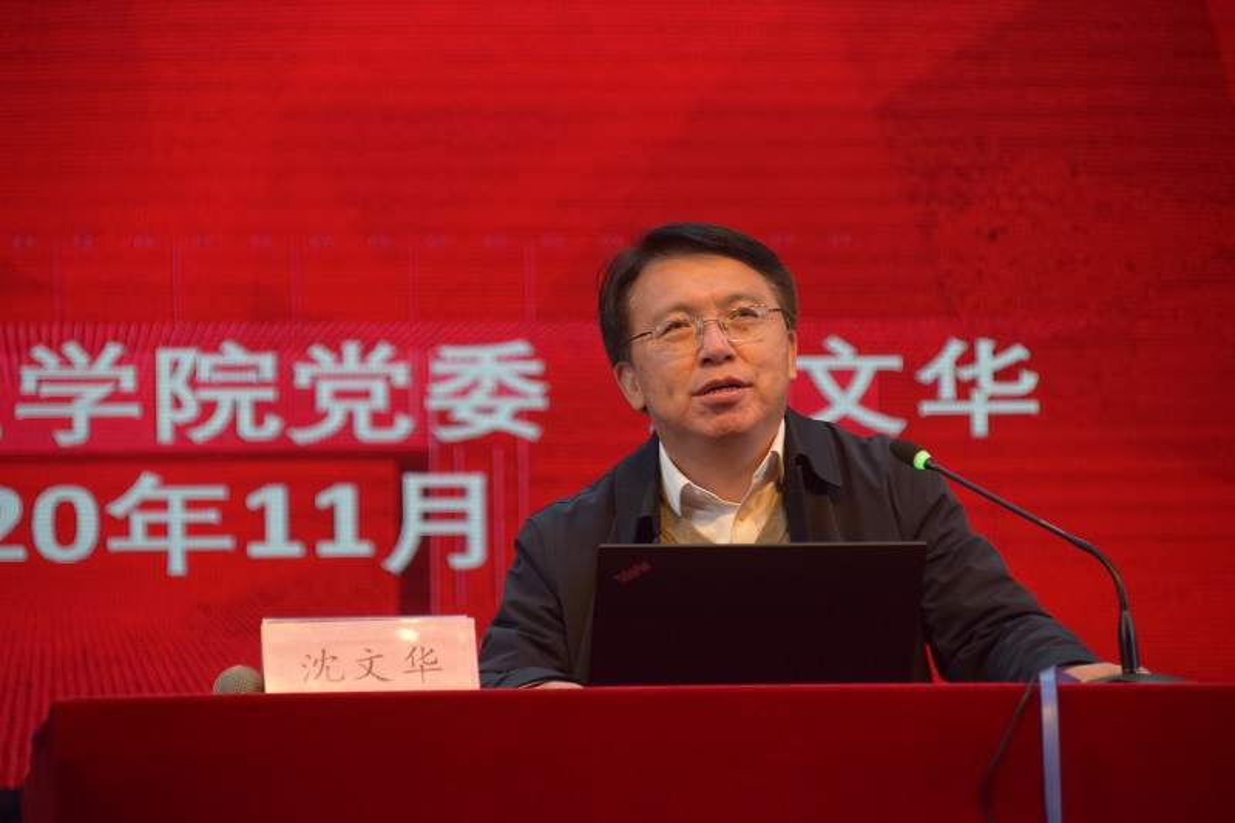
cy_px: 412
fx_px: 7717
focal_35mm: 225
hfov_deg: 9.2
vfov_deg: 6.1
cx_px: 618
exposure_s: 1/200
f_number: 6
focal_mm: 150
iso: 800
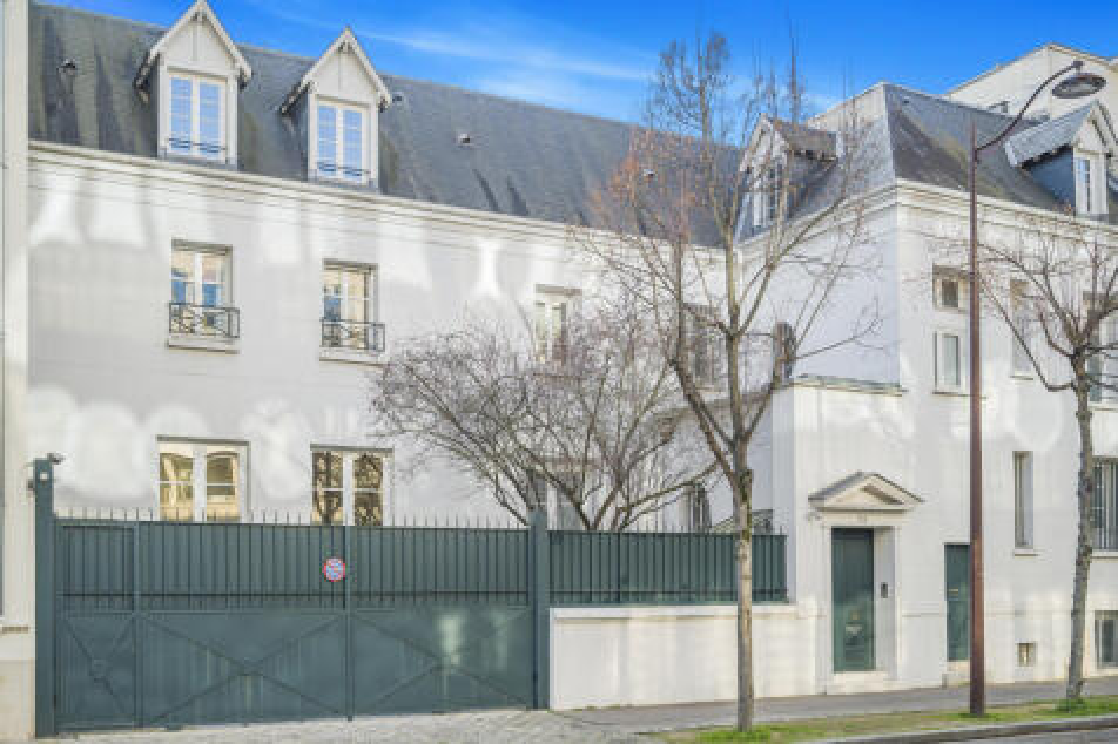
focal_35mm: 34
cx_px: 559
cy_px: 372
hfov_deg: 55.8
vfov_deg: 38.9
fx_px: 1055
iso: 200
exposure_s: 1/15
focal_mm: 34
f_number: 8
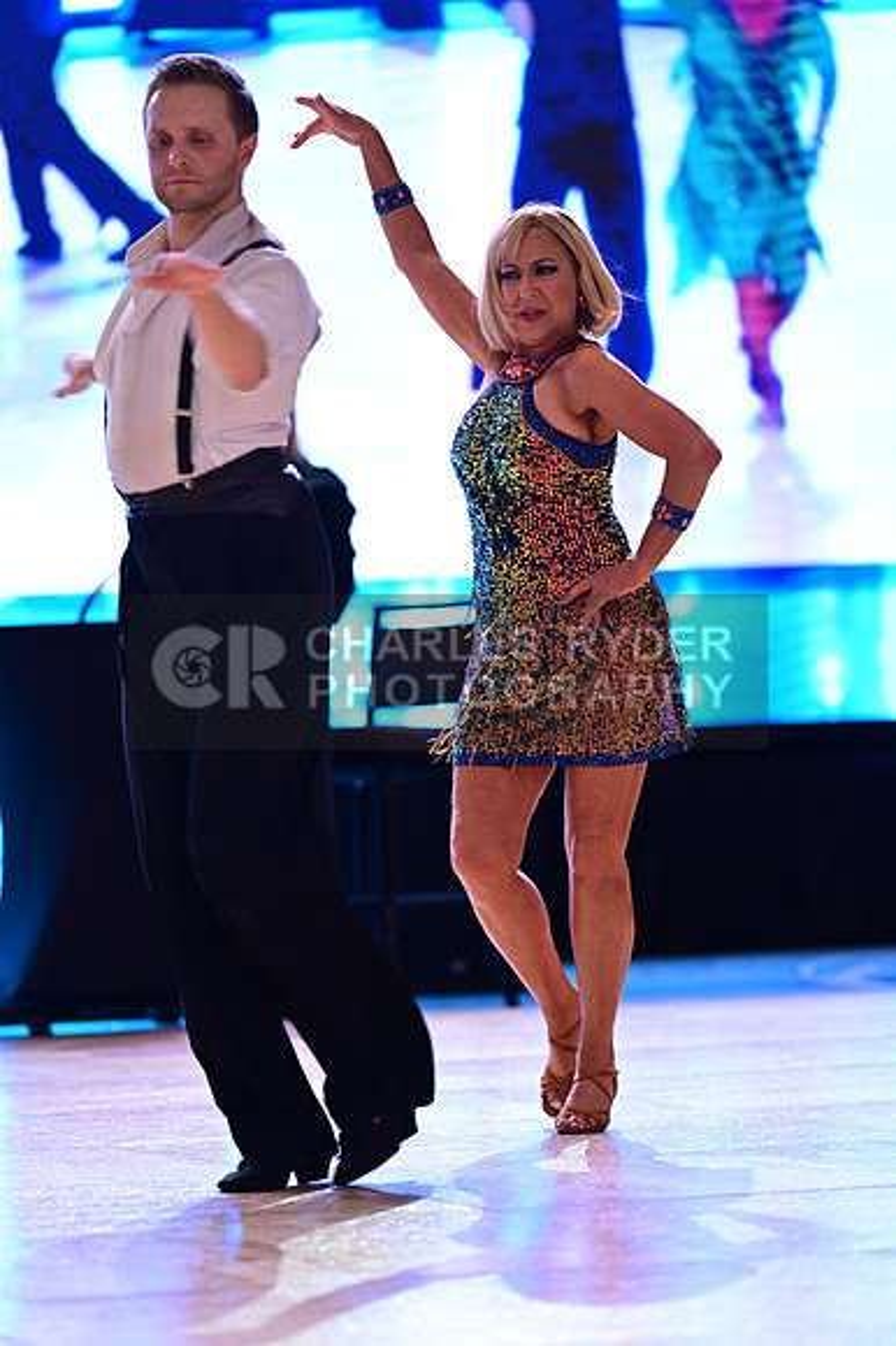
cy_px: 673
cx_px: 448
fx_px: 7475
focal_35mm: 200
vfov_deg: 10.3
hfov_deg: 6.9
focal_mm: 200
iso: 1600
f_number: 3.5
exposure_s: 1/250
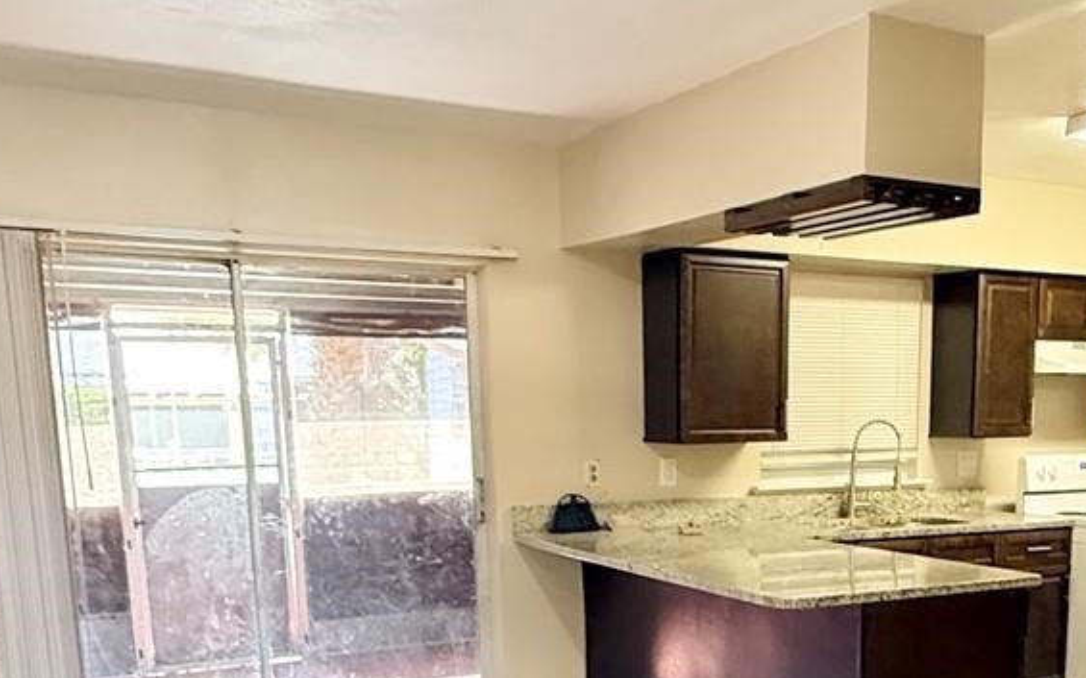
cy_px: 643
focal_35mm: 42
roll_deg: +0.3
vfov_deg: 29.0
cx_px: 740
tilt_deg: -9.9
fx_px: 1243
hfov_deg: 46.3
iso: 640
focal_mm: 2.22
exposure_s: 1/60
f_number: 2.2
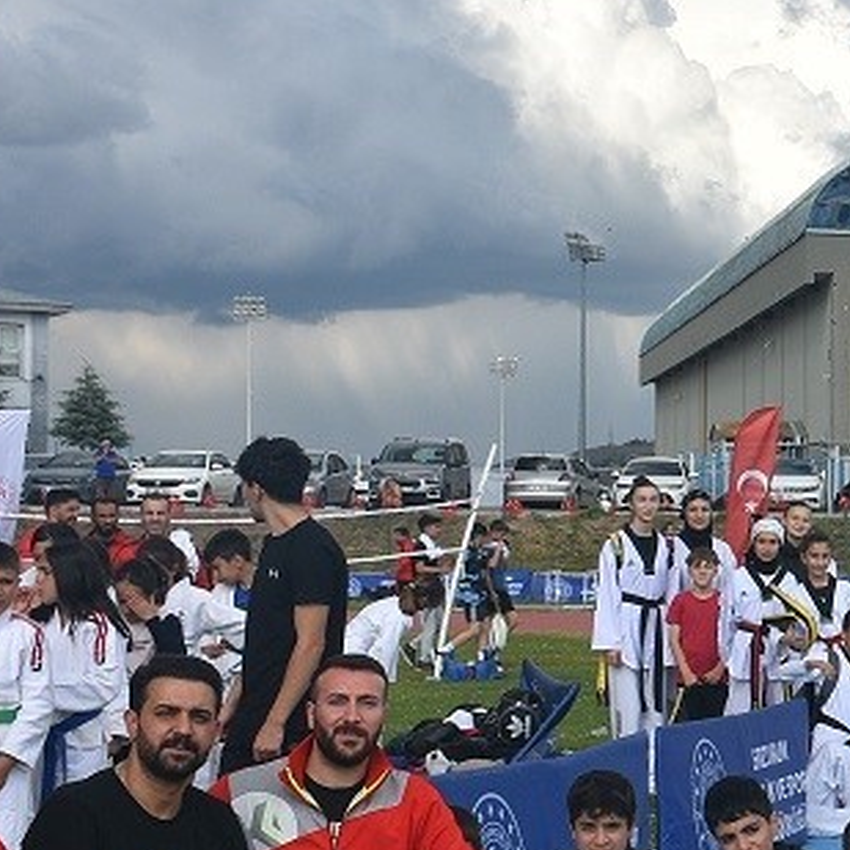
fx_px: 2834
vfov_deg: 17.0
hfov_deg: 15.7
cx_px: 1285
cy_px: 517
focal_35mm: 102
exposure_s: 1/500
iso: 180
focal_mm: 22
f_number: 8
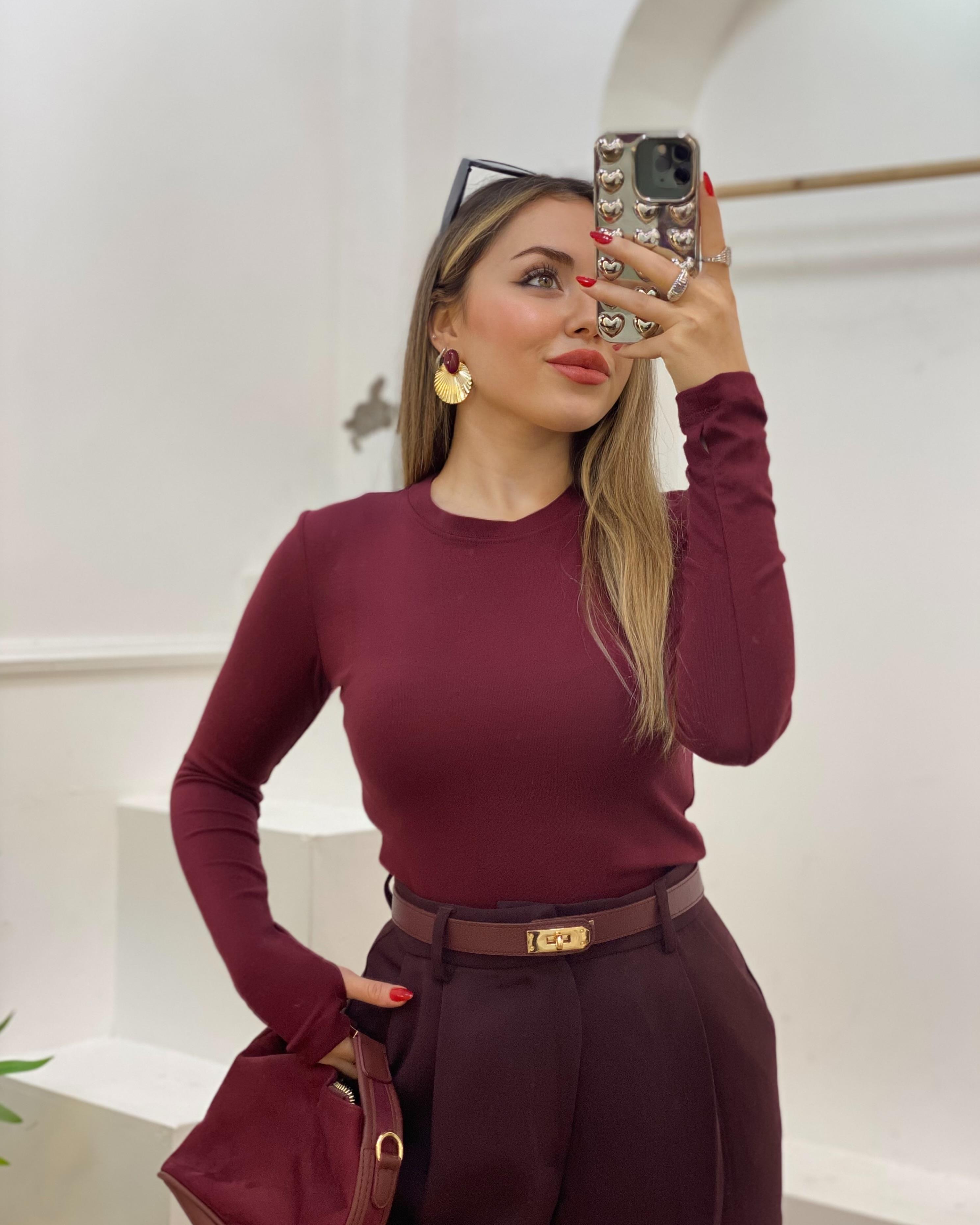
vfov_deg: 34.1
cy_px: 595
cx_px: 495
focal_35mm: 55
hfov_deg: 27.6
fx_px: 1994
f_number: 2
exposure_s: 1/100
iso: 100
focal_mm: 6
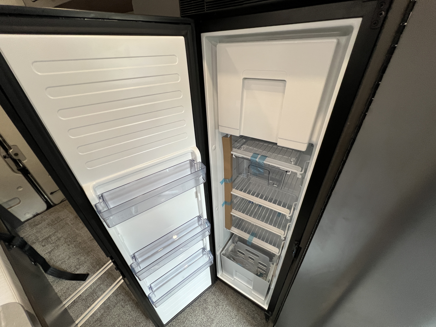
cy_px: 164
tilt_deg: -31.0
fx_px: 164
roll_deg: +4.9
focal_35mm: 13
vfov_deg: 89.9
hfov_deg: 106.2
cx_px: 218
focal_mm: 1.57
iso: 250
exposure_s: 1/93
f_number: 1.8
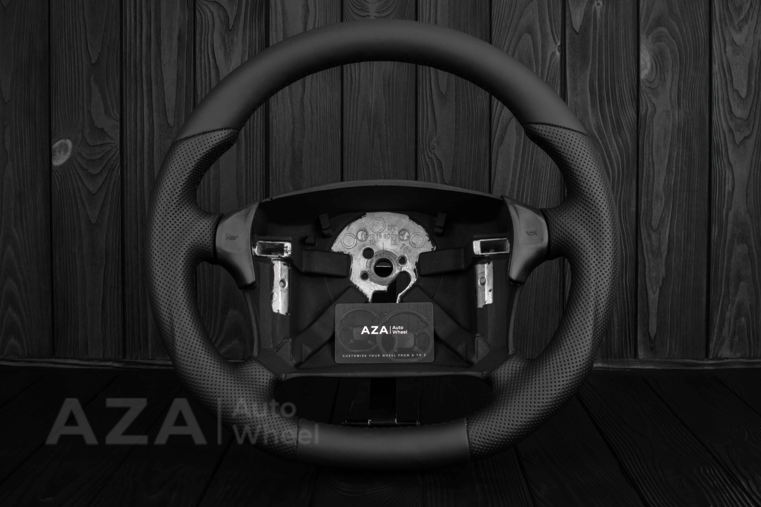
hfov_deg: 37.8
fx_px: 1110
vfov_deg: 25.8
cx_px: 380
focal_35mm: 52
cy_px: 254
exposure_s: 1/125
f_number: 6.3
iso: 500
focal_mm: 35
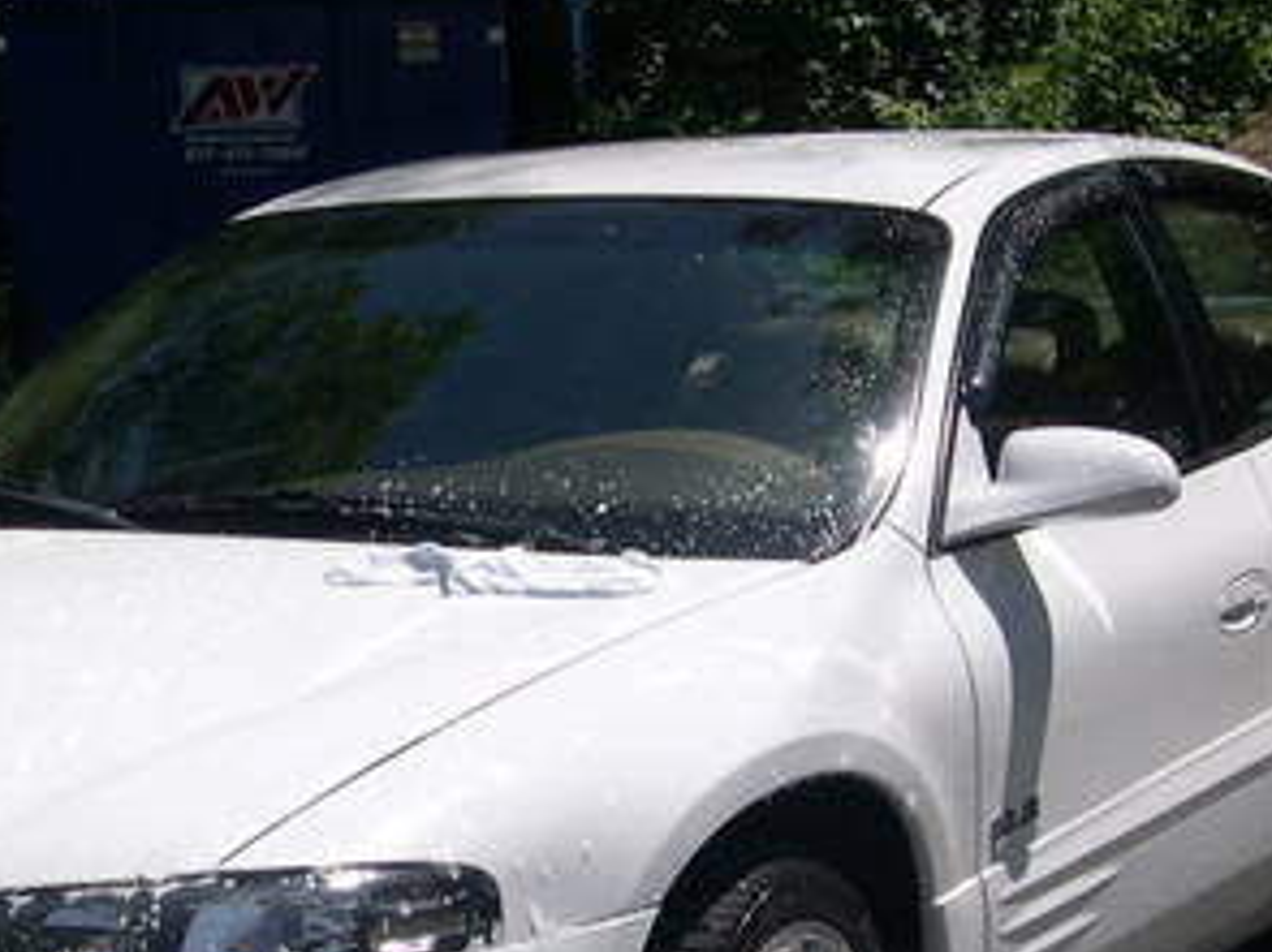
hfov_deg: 19.0
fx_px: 3783
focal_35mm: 103
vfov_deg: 14.3
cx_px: 461
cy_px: 582
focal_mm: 8
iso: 100
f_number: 7.6
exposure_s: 1/339
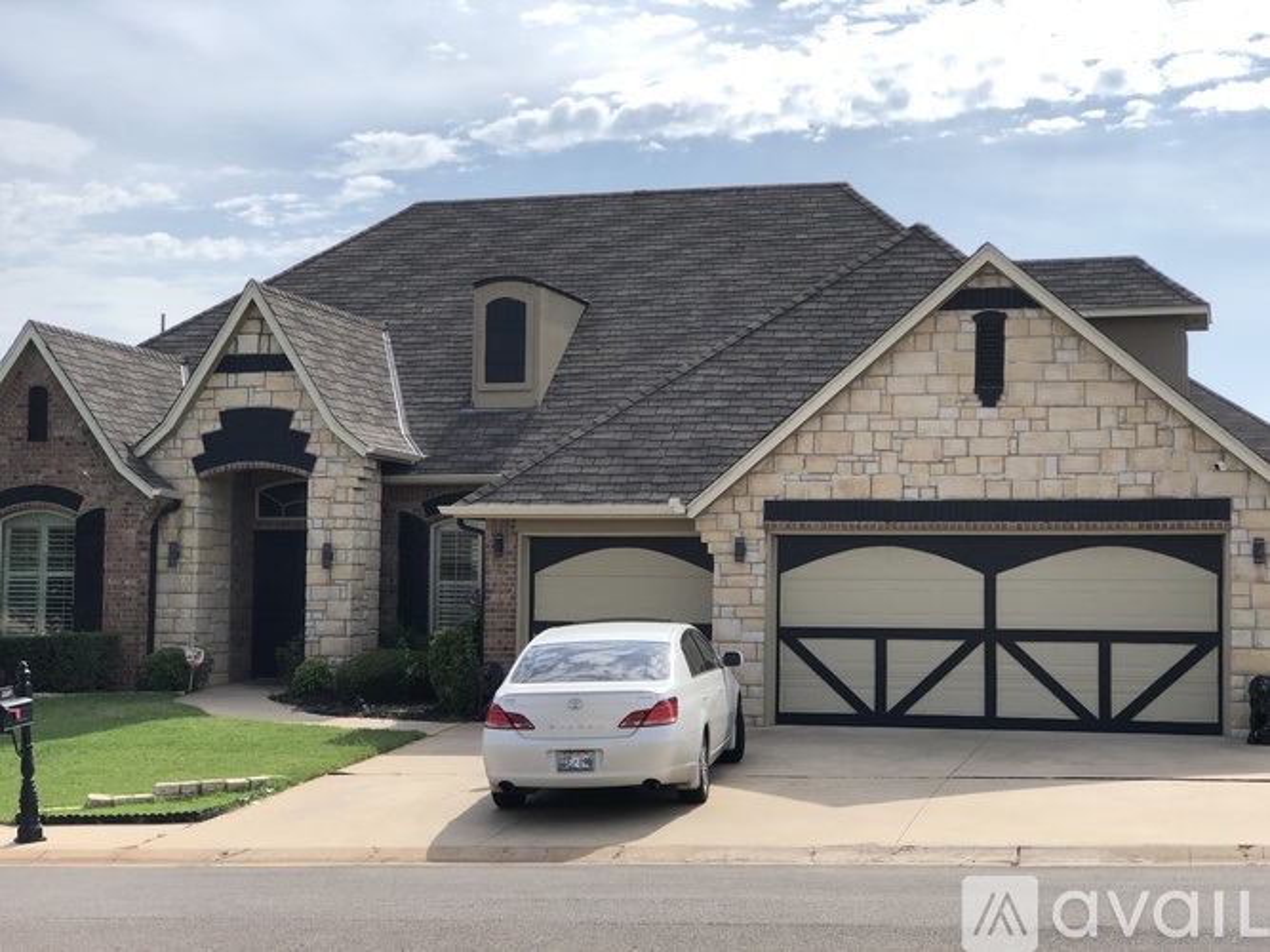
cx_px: 635
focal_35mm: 57
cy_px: 476
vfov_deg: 25.7
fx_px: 2091
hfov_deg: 33.8
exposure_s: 1/960
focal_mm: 6.6
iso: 20
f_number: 2.8
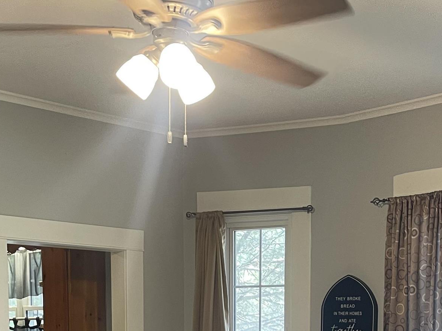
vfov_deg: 20.8
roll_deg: -1.2
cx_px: 258
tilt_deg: -6.1
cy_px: 418
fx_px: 830
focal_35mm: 65
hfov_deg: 29.8
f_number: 1.6
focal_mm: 5.1
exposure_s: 1/60
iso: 200
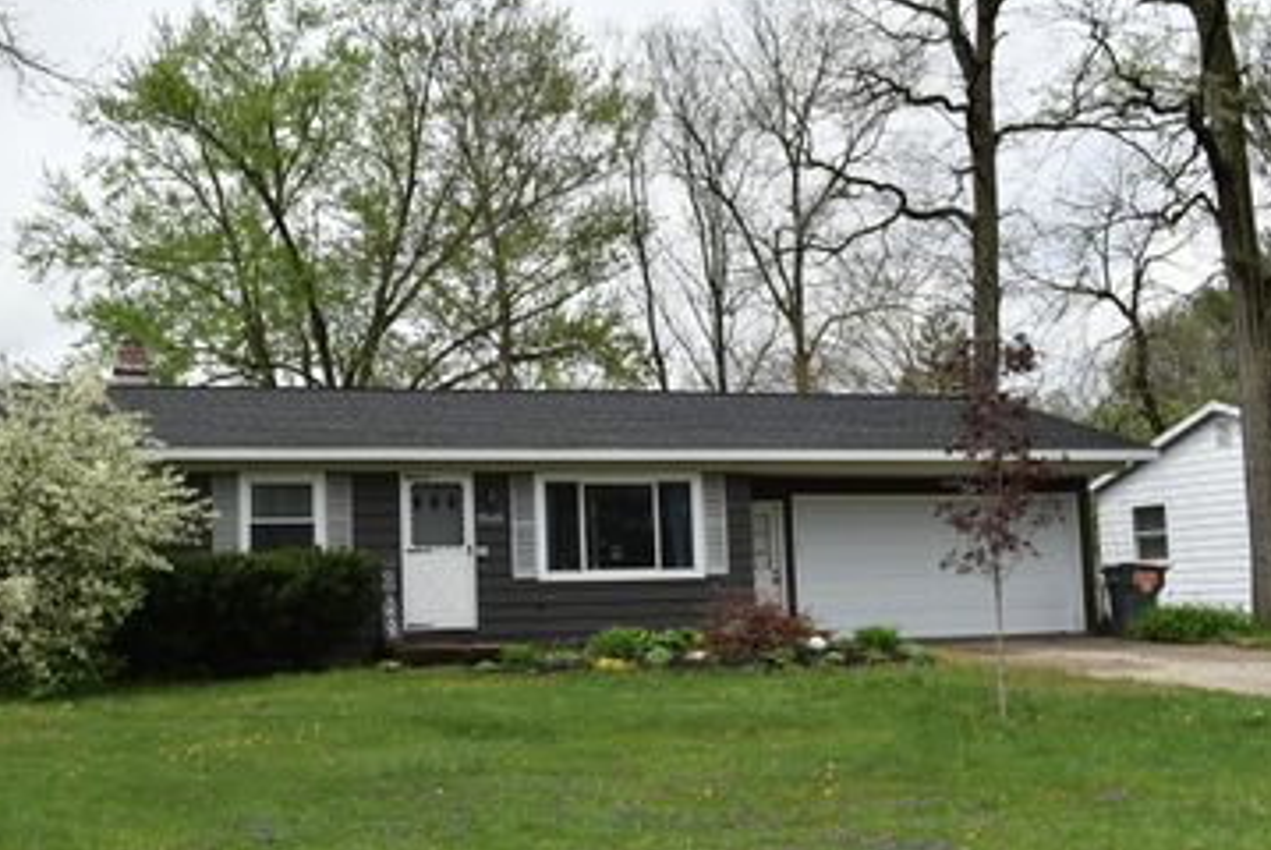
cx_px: 421
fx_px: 1625
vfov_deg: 29.3
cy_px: 429
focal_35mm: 46
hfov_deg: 42.1
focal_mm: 22
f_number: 8
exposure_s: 1/250
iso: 100
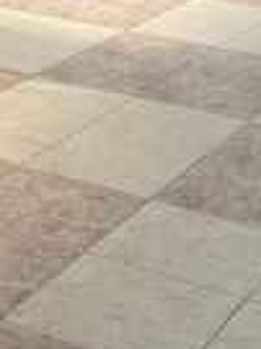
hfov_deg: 12.3
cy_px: 4
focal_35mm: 119
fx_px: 1198
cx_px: 5
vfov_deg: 16.2
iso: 80
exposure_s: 1/785
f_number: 1.78
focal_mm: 6.86
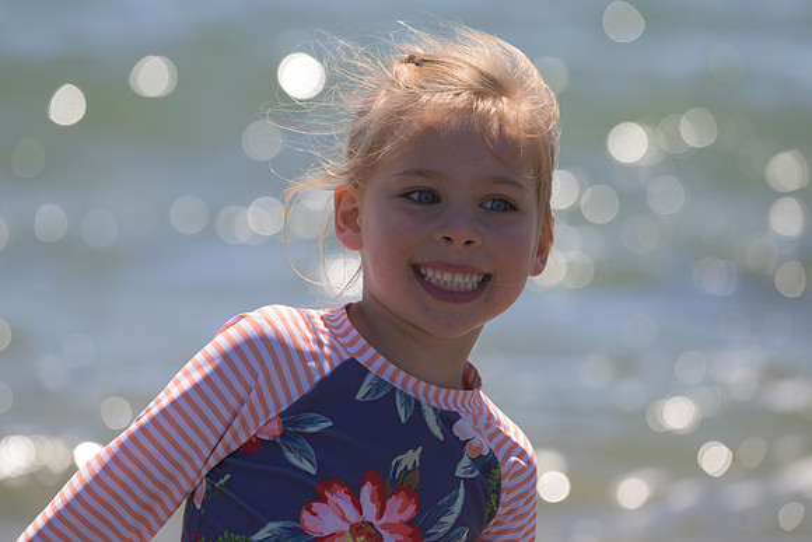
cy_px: 271
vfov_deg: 2.8
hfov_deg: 4.1
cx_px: 406
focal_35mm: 500
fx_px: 11280
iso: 1100
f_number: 8
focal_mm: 500
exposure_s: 1/2000
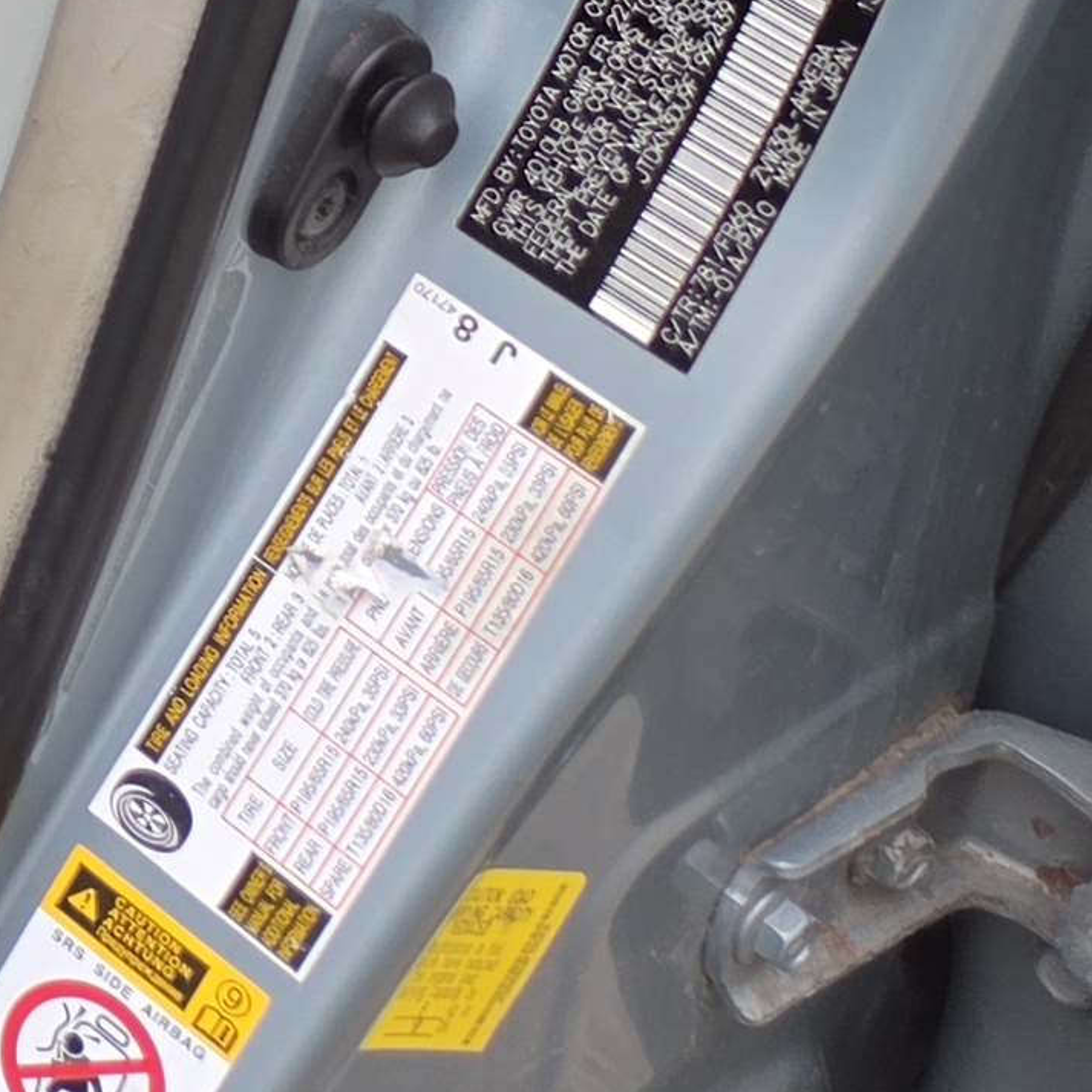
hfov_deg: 11.1
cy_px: -1078
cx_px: -1968
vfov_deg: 13.2
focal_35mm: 114
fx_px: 4069
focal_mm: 5.4
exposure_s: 1/180
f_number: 1.8
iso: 50
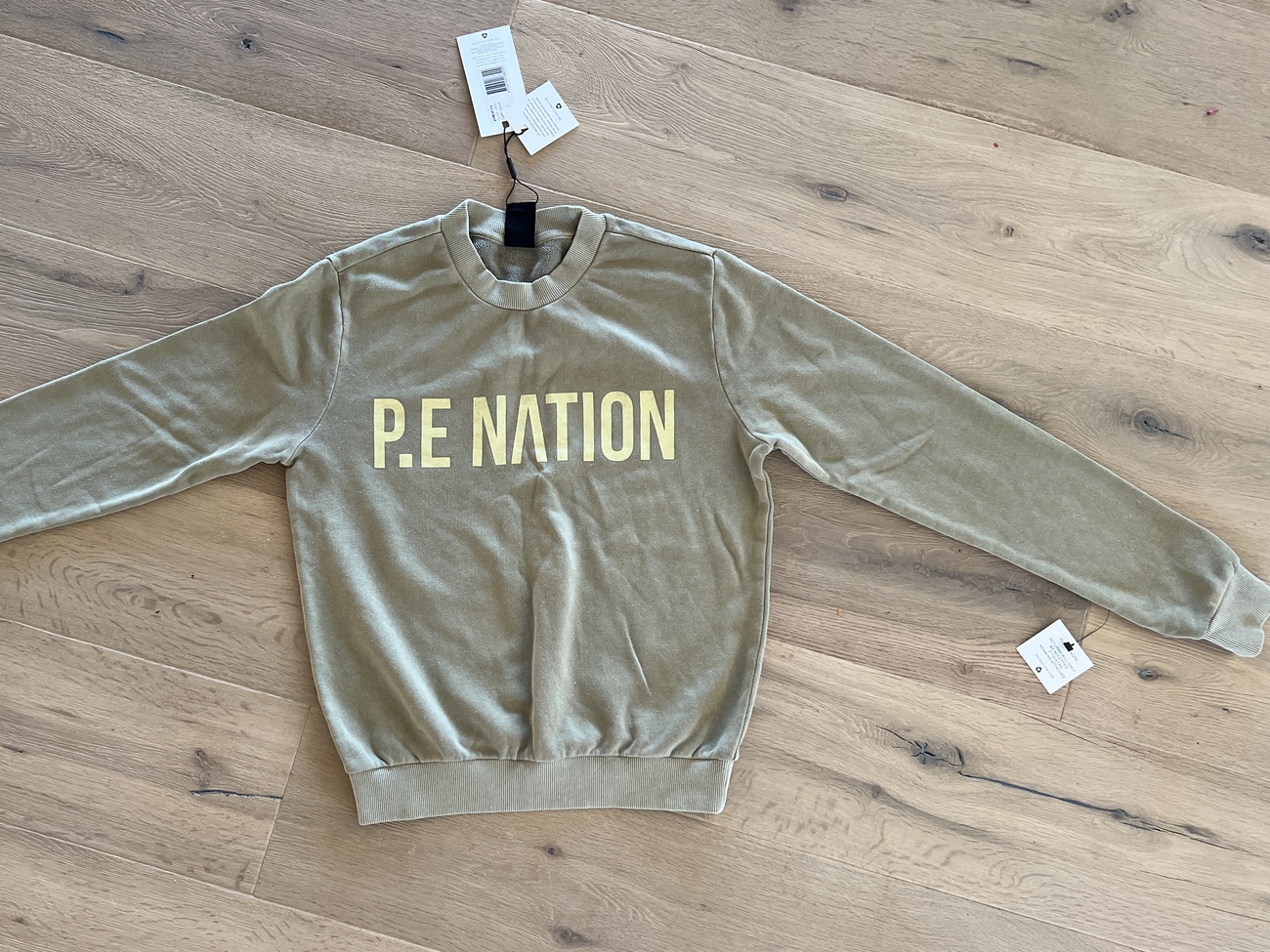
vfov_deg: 44.1
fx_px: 1174
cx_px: 499
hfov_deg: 56.3
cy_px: 540
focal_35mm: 32
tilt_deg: -84.9
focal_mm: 5.7
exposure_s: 1/105
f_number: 1.5
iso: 125
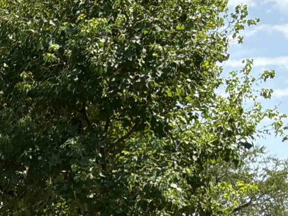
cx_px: -222
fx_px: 849
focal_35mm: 102
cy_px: 261
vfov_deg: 14.1
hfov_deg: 16.4
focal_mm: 3
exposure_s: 1/1377
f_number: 1.8
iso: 25
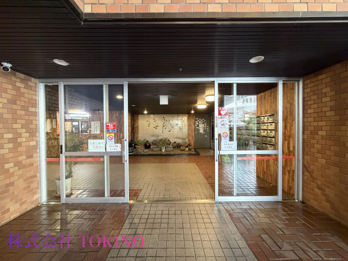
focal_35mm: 14
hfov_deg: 102.1
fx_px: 141
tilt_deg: +0.1
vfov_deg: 85.7
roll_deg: +1.9
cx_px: 174
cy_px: 130
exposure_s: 1/60
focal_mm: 2.22
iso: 800
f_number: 2.2
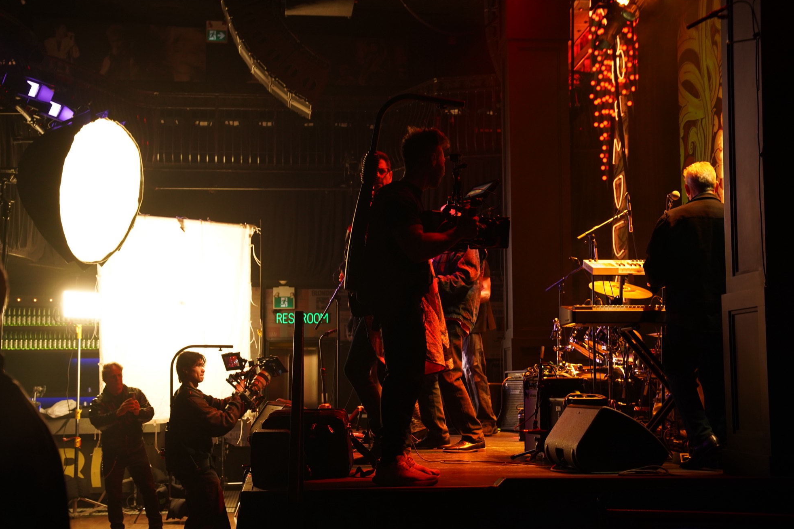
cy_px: 267
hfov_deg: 35.6
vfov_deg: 24.1
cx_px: 403
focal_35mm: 56
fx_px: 1237
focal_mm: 55.1
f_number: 5.6
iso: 1600
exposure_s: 1/60
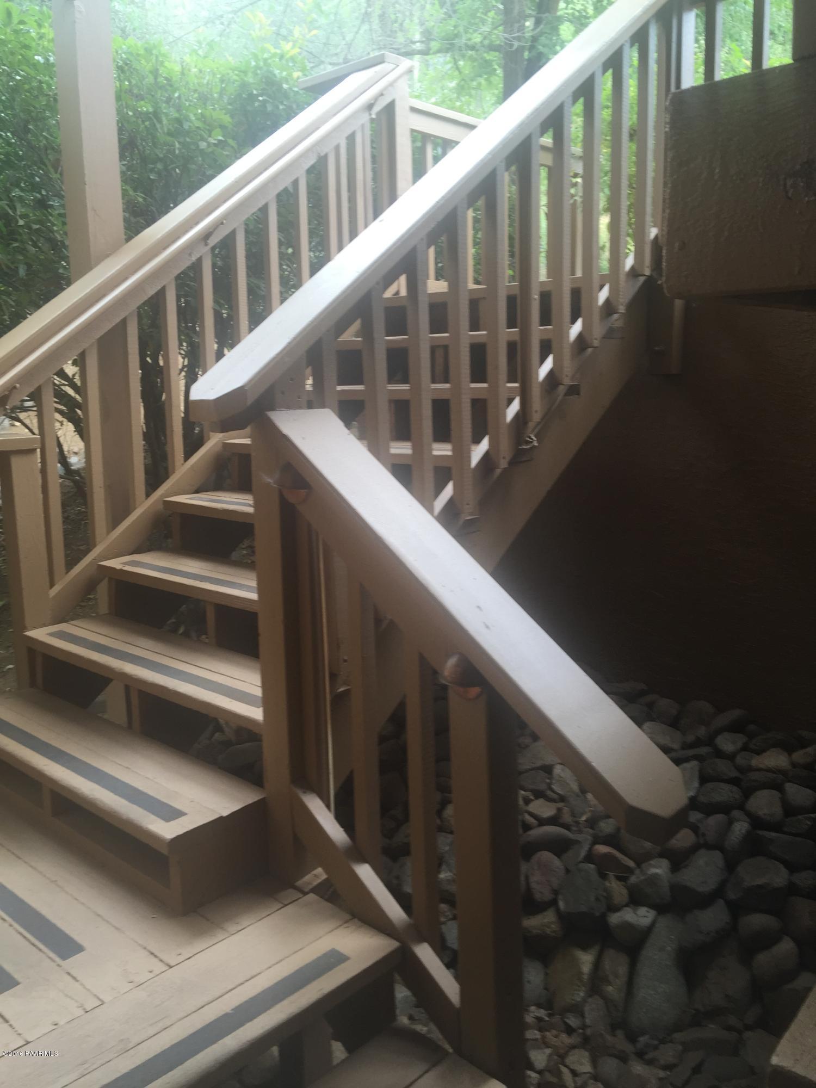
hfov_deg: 48.2
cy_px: 544
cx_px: 408
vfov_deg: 61.7
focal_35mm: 29
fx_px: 911
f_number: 2.2
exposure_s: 1/60
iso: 32
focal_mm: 4.15
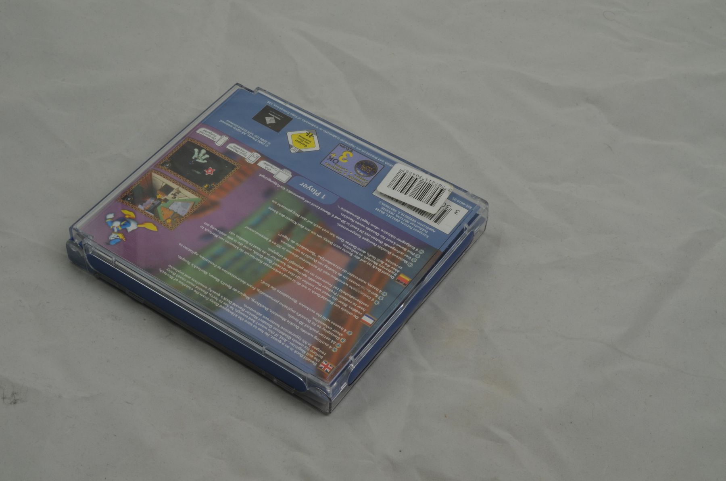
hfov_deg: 33.5
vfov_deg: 22.5
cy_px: 240
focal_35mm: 60
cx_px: 363
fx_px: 1208
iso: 100
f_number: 20
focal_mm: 40
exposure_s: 1/3
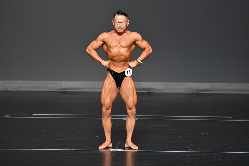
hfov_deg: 6.0
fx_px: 2385
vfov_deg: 4.0
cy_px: 83
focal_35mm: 345
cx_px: 124
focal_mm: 230
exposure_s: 1/400
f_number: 5.6
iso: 2500
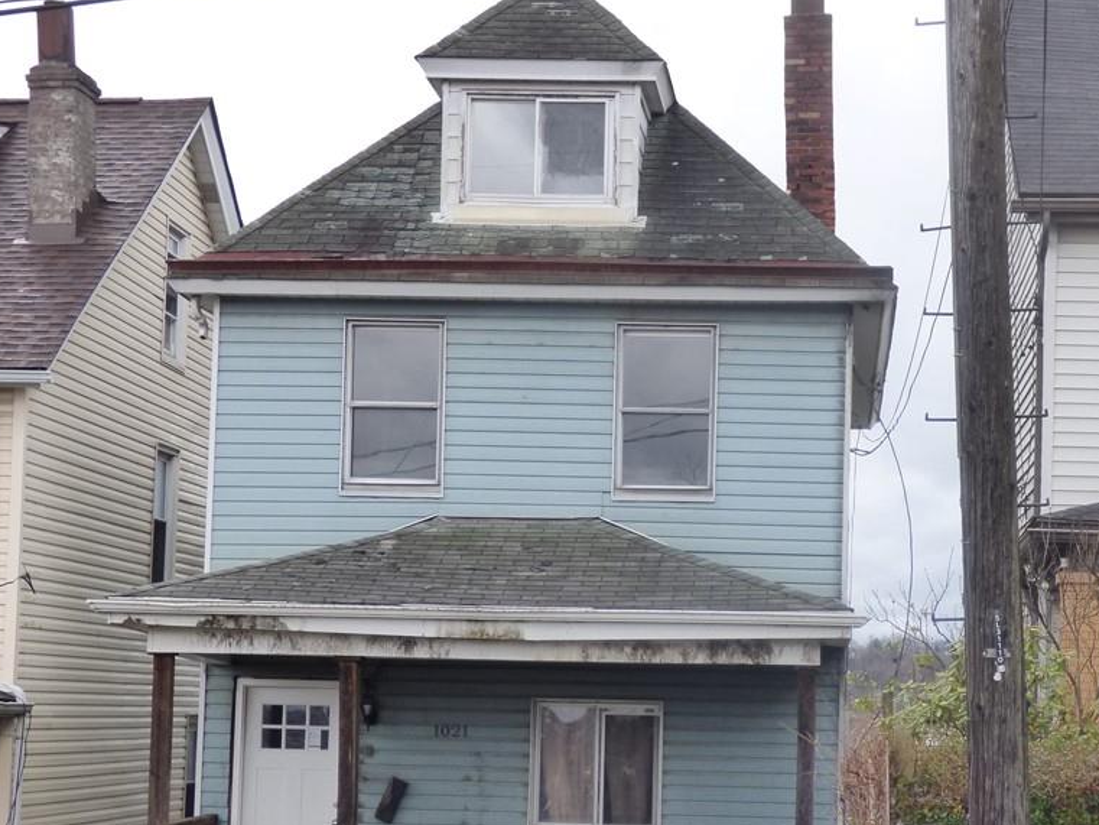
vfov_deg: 18.9
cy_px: 532
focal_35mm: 78
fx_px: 2477
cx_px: 716
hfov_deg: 24.9
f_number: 4
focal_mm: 9.92
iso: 200
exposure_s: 1/200
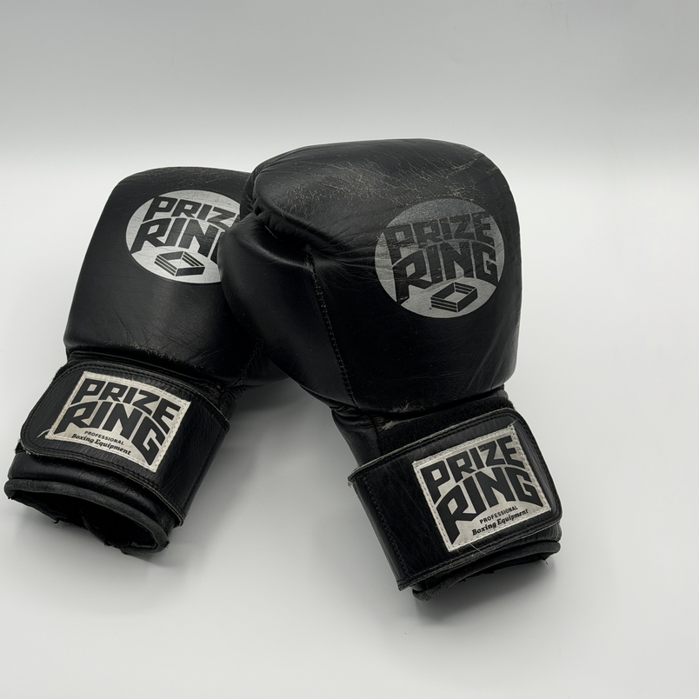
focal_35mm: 57
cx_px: 296
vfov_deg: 30.0
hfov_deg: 30.0
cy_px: 350
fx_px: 1302
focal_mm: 6.8
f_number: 1.8
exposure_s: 1/1484
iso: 64
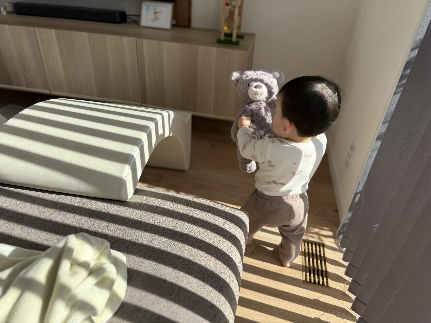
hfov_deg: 71.6
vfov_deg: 56.8
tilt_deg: -35.0
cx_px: 216
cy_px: 162
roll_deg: -2.7
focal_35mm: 24
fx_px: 299
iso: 80
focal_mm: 6.76
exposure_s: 1/1618
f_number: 1.78
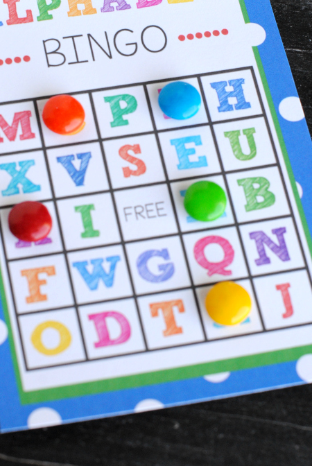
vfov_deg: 20.3
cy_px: 163
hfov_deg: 13.7
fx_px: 1296
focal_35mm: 100
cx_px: 115
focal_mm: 50
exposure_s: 1/100
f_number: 5.6
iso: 400
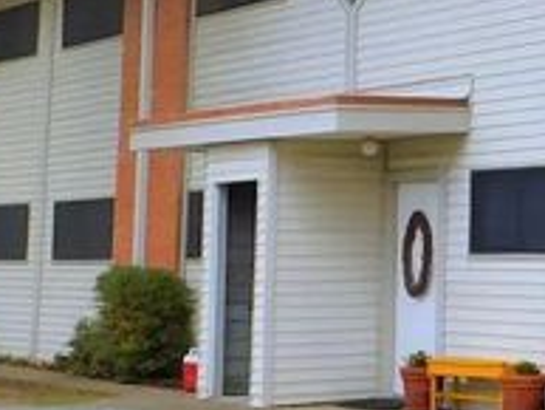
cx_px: 774
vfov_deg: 12.0
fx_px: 1922
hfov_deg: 15.1
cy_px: 11
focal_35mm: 122
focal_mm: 4
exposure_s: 1/500
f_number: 3
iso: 125
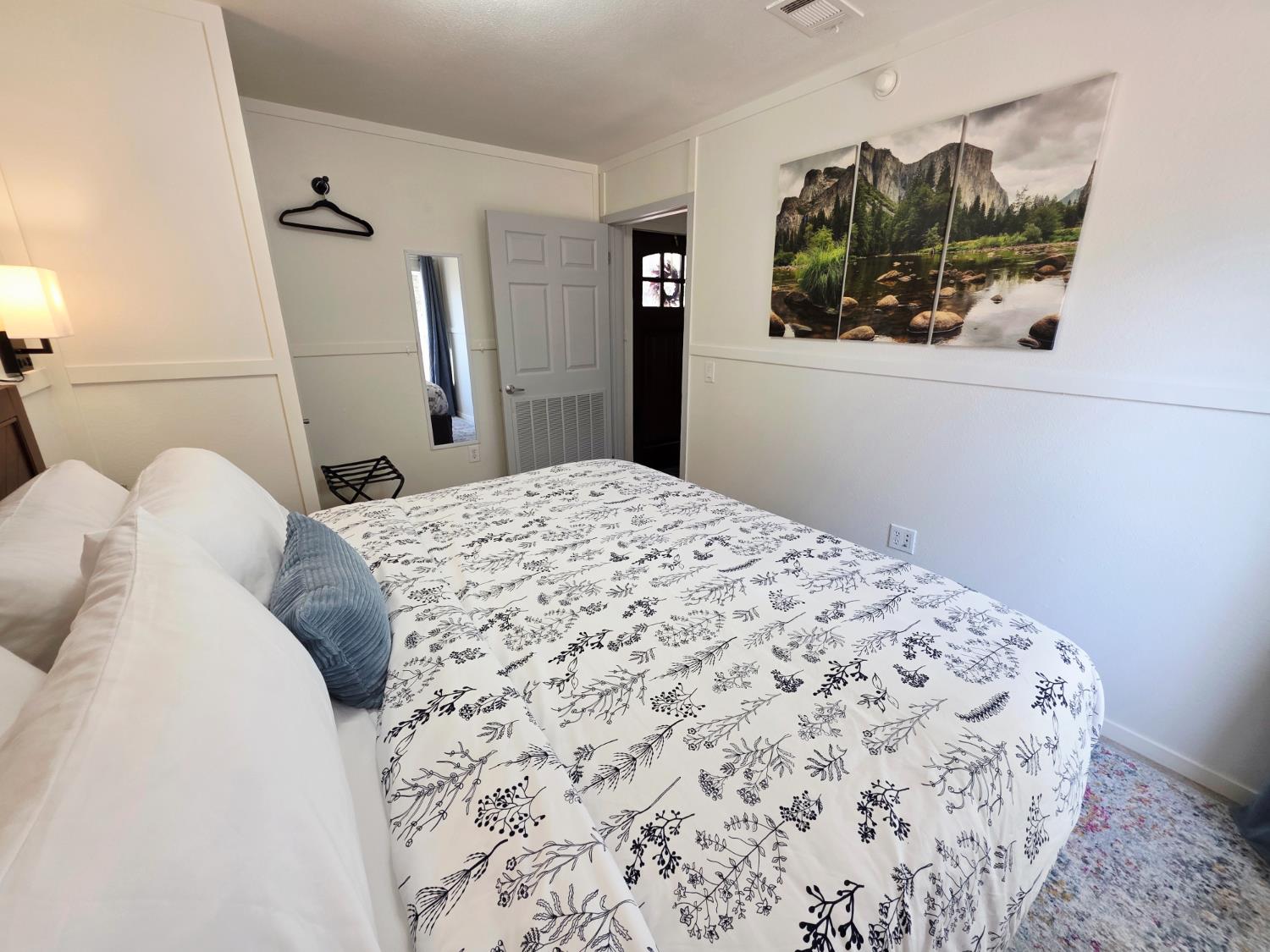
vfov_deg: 89.9
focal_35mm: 13
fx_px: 477
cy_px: 476
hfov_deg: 106.2
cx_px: 635
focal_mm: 2.2
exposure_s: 1/120
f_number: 1.9
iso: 100
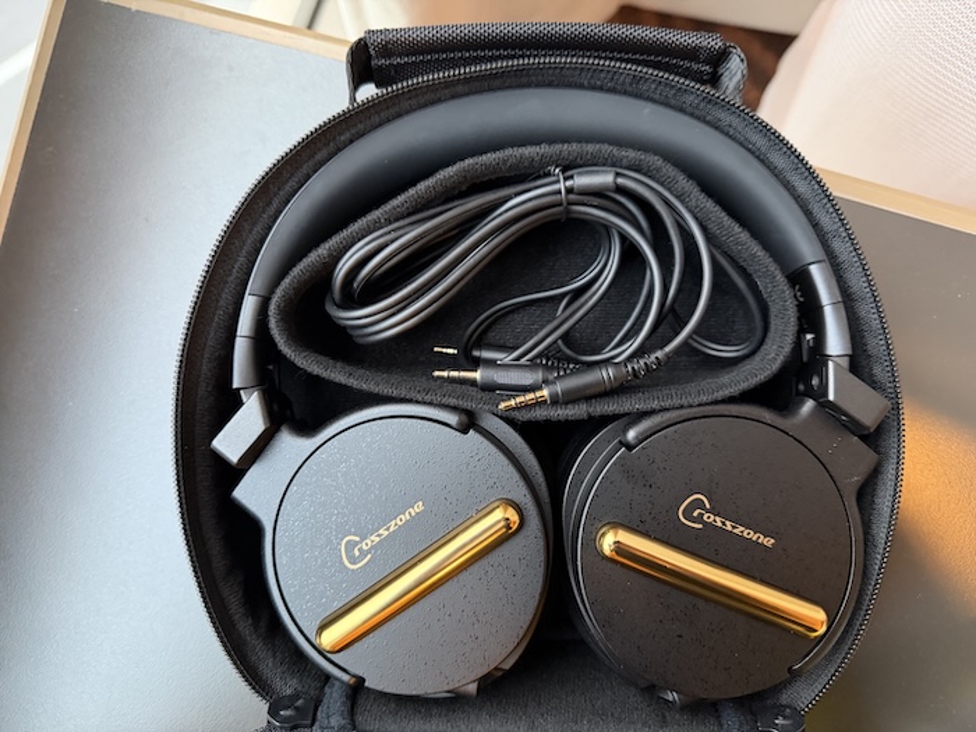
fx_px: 677
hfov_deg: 71.6
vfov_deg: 56.8
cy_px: 366
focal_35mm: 24
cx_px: 488
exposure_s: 1/33
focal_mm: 6.76
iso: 800
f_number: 1.78
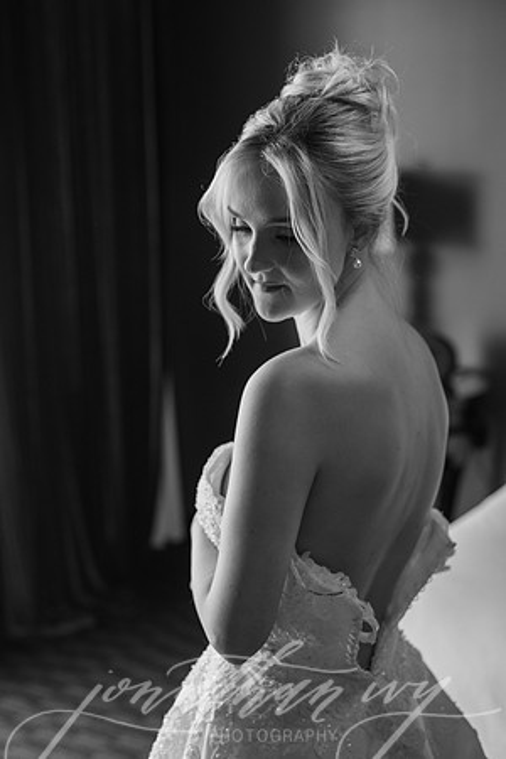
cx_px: 253
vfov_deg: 39.6
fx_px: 1054
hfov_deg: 27.0
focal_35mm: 50
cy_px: 380
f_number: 2.8
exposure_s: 1/200
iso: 800
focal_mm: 50
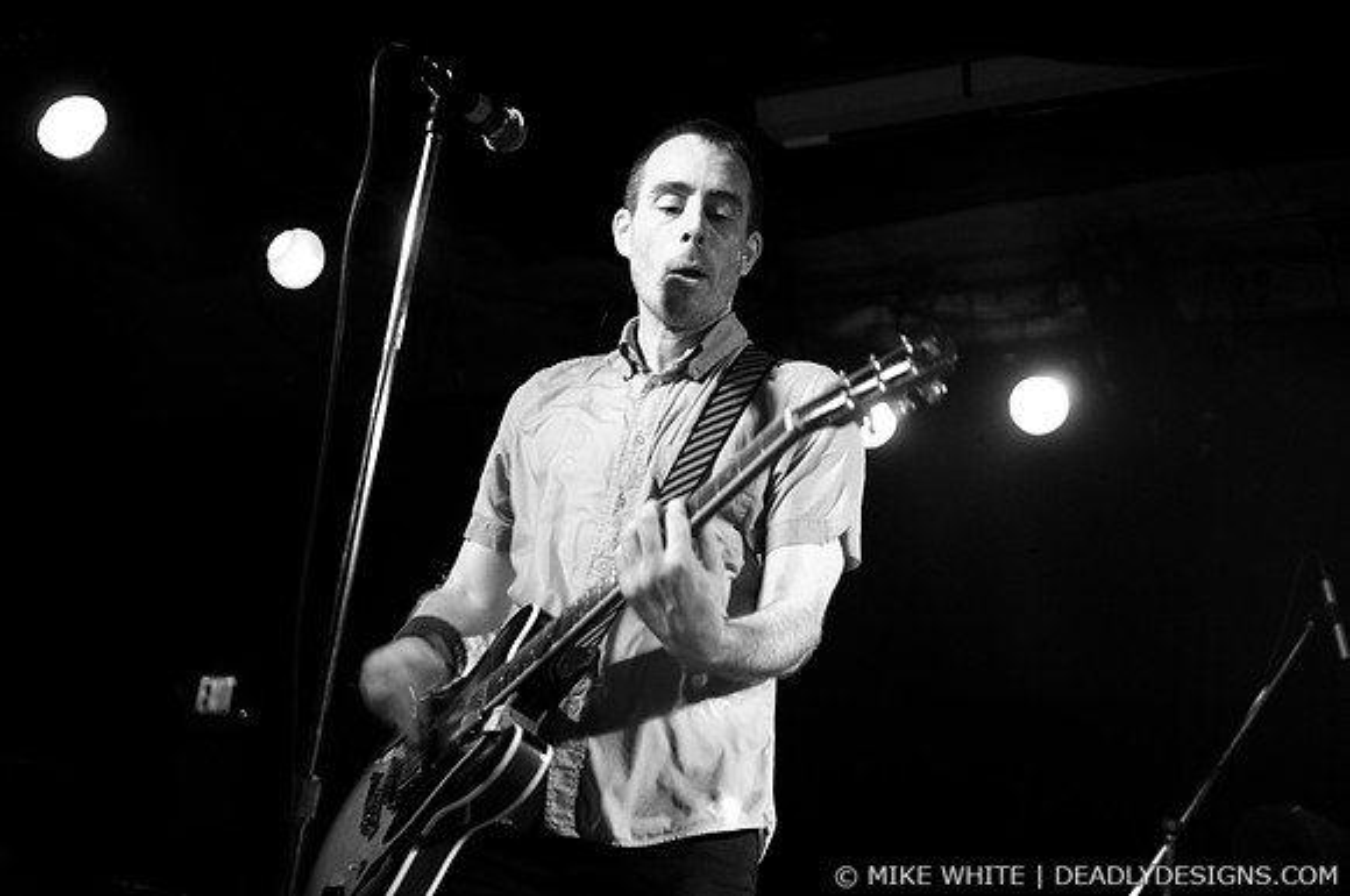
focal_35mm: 45
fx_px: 1685
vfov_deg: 29.8
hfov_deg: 43.7
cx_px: 675
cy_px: 448
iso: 1000
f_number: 1.4
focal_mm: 30
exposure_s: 1/80
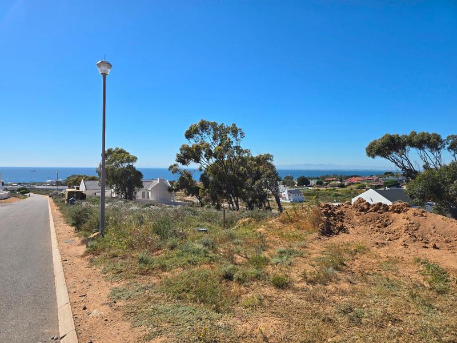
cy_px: 172
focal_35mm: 23
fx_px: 304
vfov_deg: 58.9
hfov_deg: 73.9
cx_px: 228
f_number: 1.7
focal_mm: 6.3
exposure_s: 1/1011
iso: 12
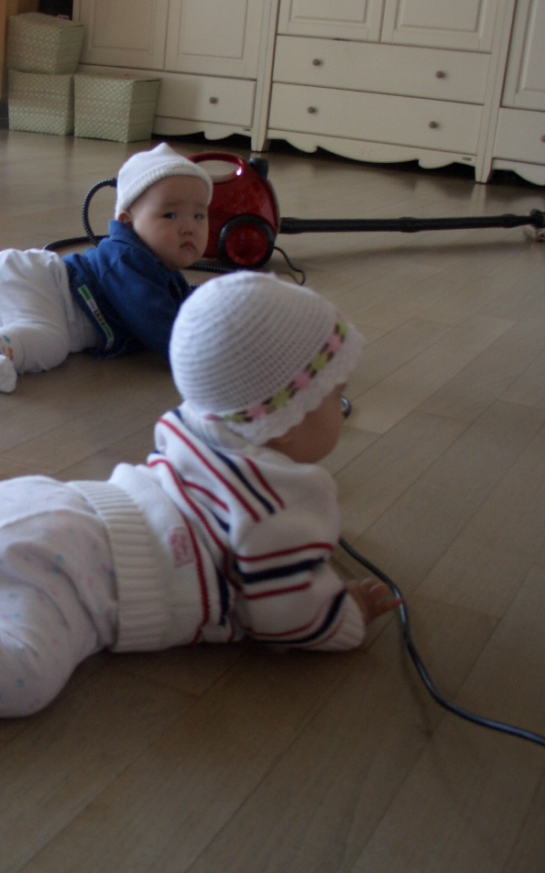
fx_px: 1118
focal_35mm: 47
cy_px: 435
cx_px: 104
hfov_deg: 26.8
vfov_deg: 42.7
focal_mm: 7.1
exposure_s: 1/60
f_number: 2.8
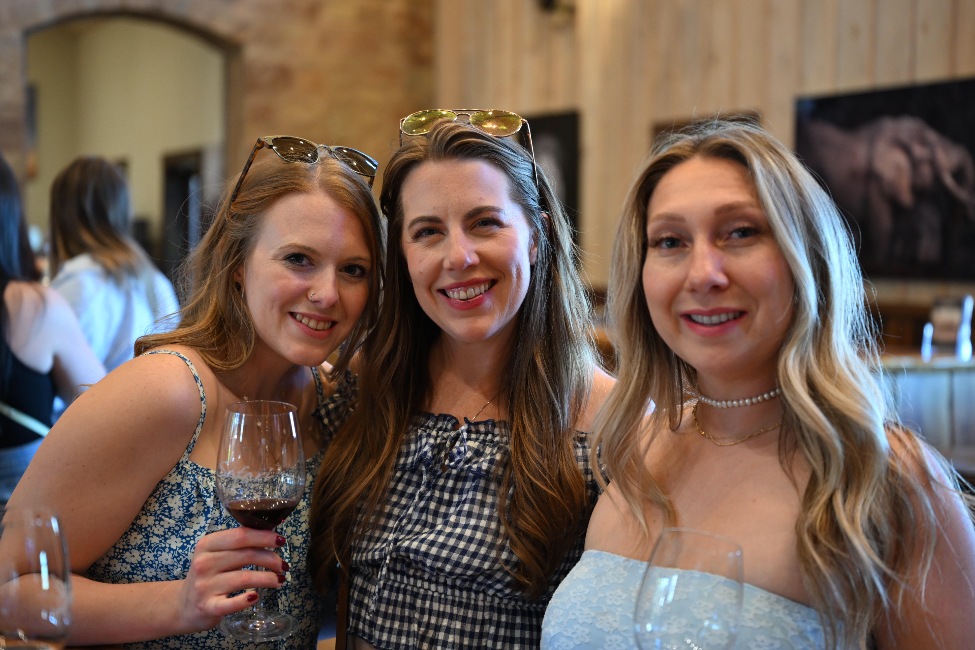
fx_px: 1517
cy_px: 299
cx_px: 488
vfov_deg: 24.2
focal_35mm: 56
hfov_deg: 35.6
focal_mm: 50
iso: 1100
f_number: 2.8
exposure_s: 1/60
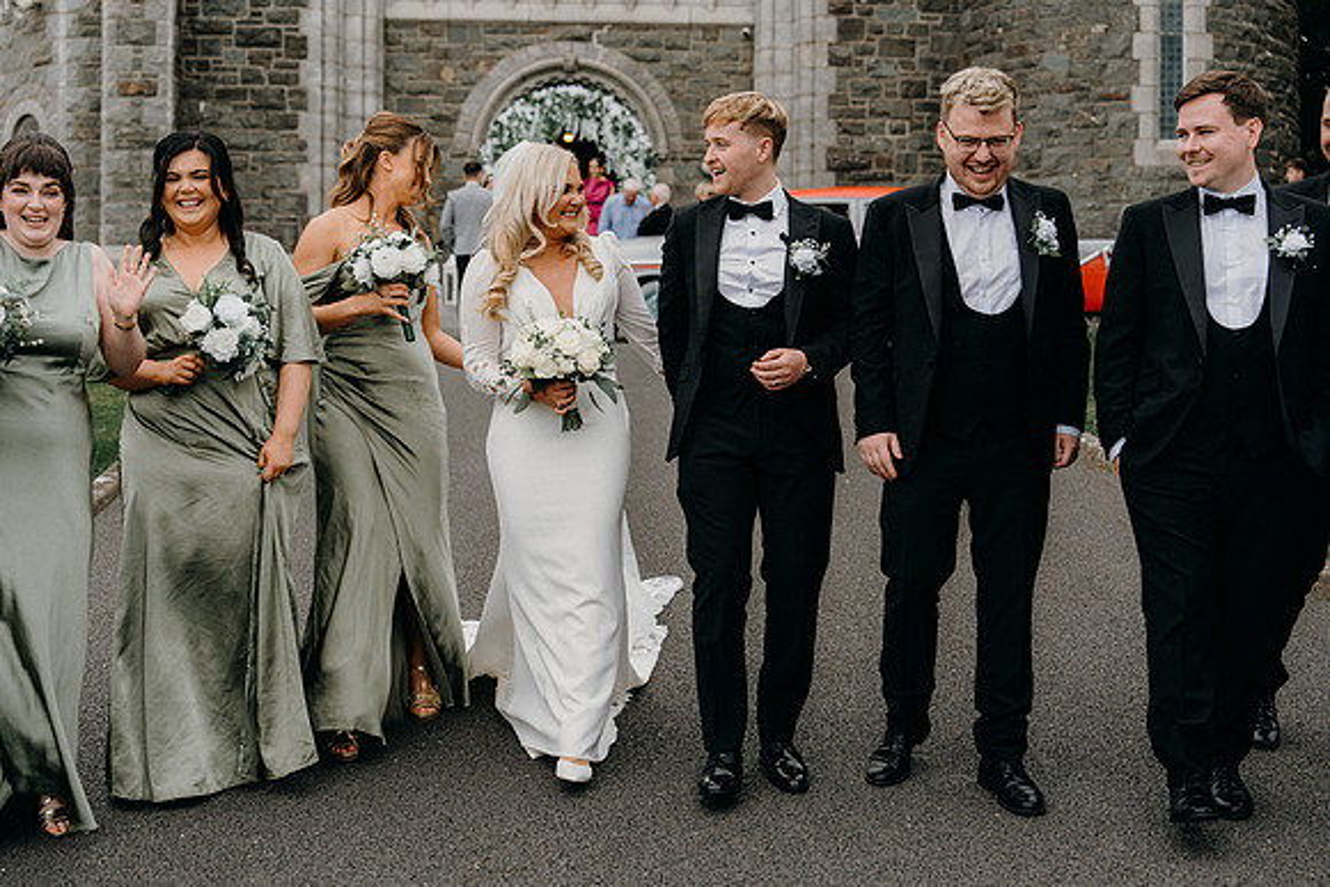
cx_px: 665
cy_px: 444
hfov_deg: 35.6
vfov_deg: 24.2
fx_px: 2069
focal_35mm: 56
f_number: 3.5
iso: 125
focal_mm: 56
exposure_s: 1/250
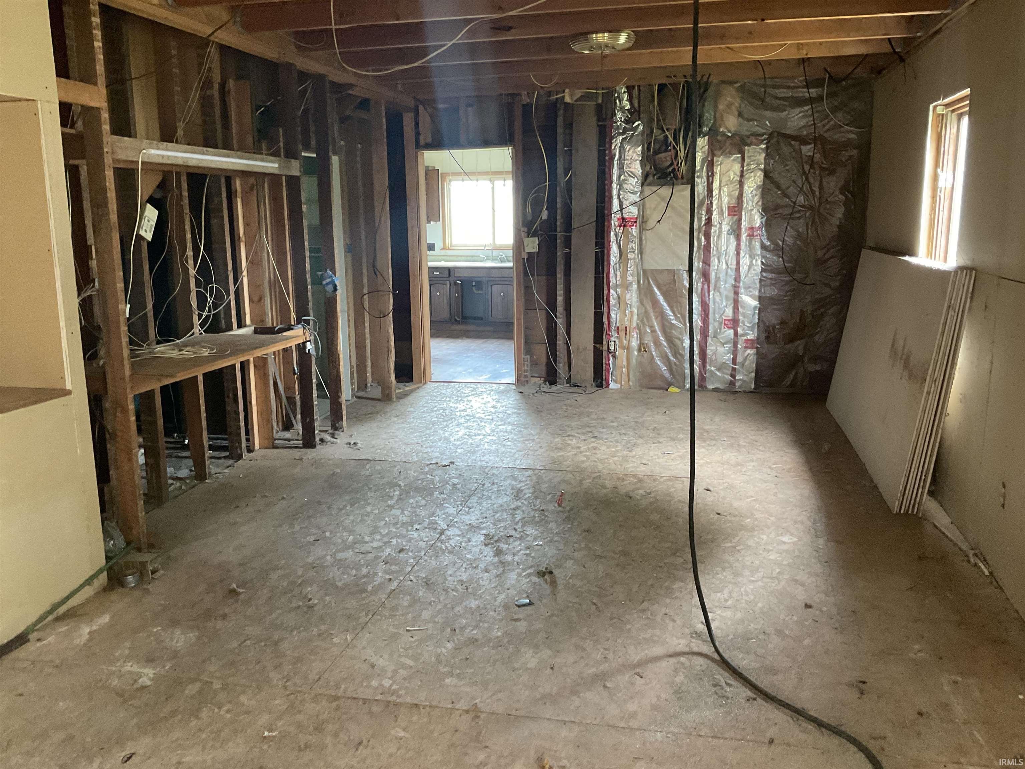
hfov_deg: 61.7
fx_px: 859
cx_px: 512
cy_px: 384
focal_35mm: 29
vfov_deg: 48.2
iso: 320
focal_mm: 3
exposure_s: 1/53
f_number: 1.8
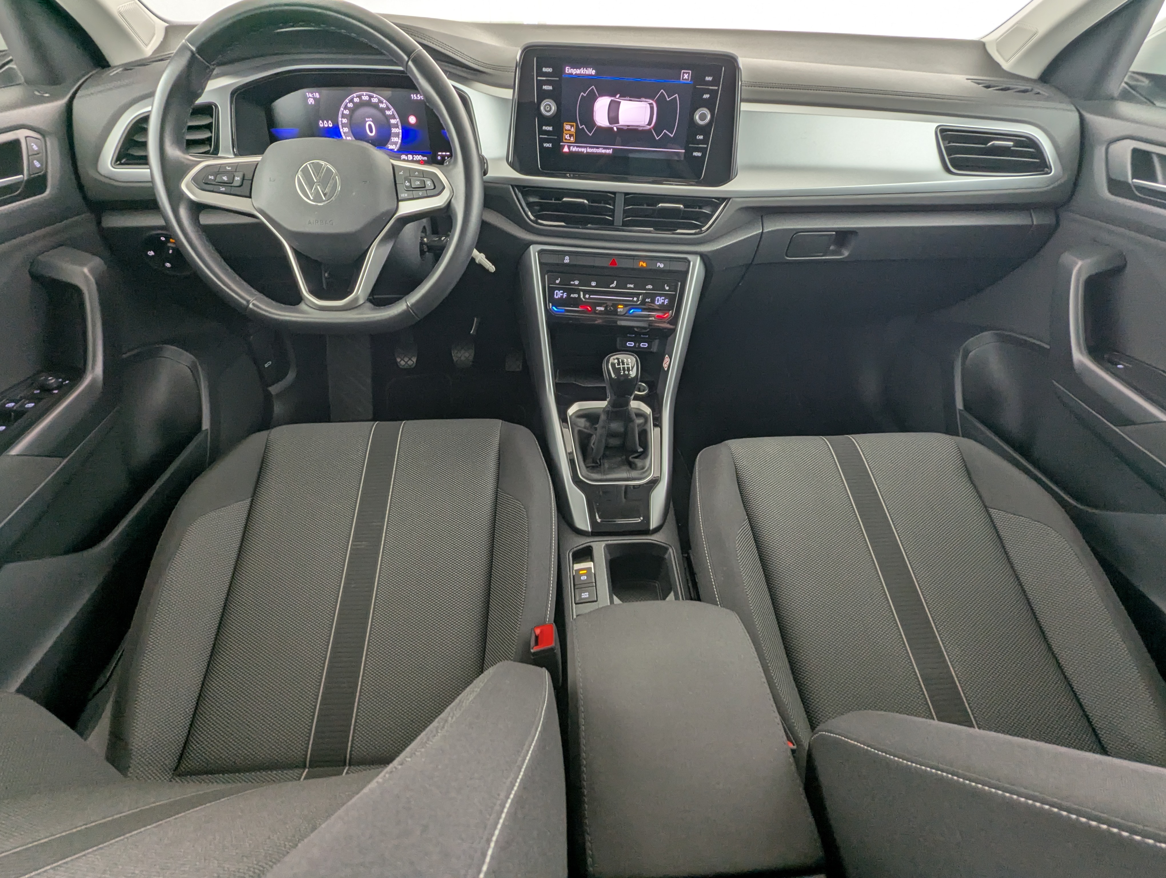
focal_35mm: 16
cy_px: 439
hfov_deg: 94.4
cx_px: 583
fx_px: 540
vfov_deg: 78.2
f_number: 2.2
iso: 84
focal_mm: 2.35
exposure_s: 1/28
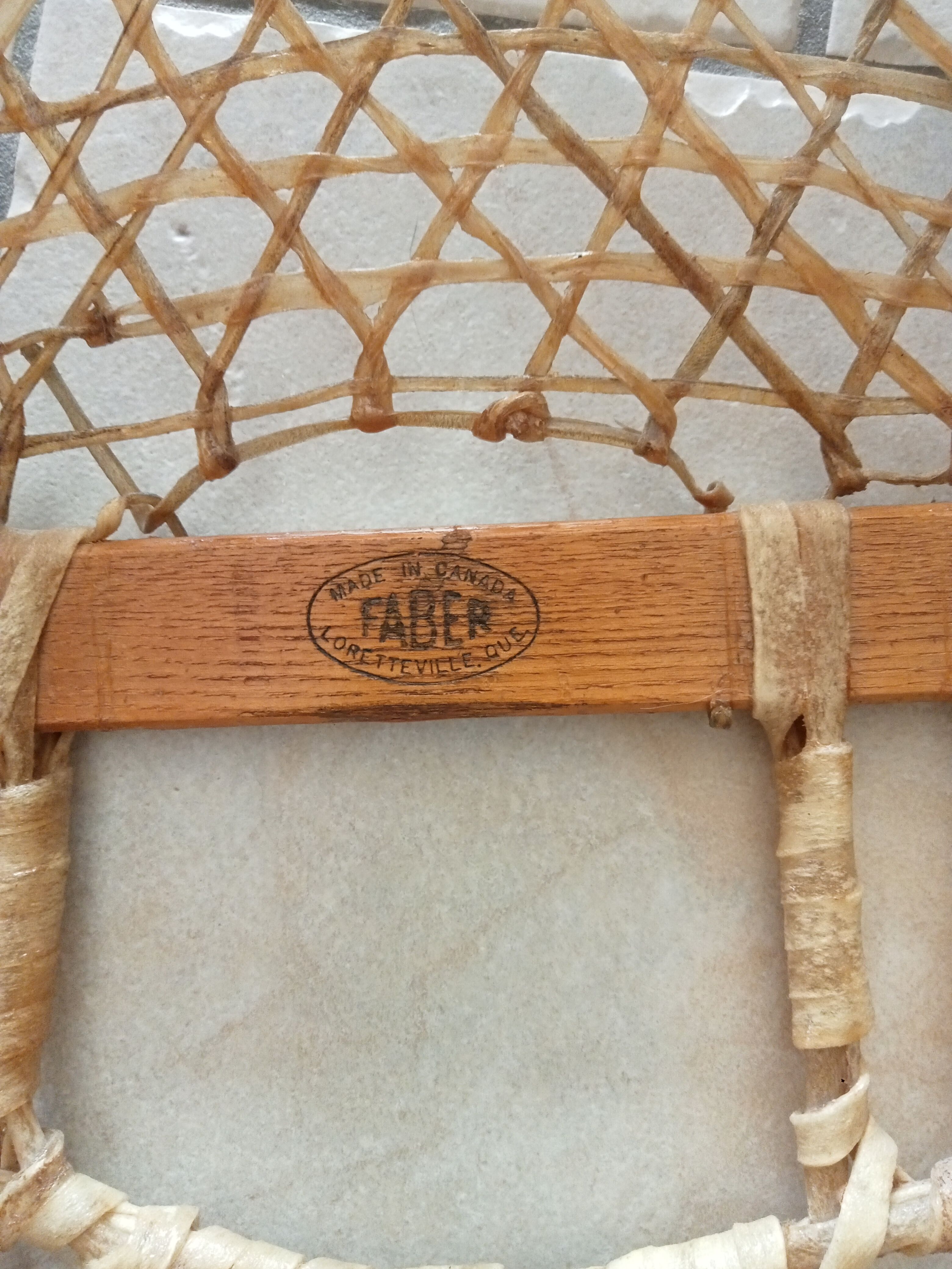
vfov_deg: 63.4
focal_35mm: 28
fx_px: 1027
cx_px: 476
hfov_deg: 49.7
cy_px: 634
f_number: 2.2
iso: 543
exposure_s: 1/33.3
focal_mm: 3.46
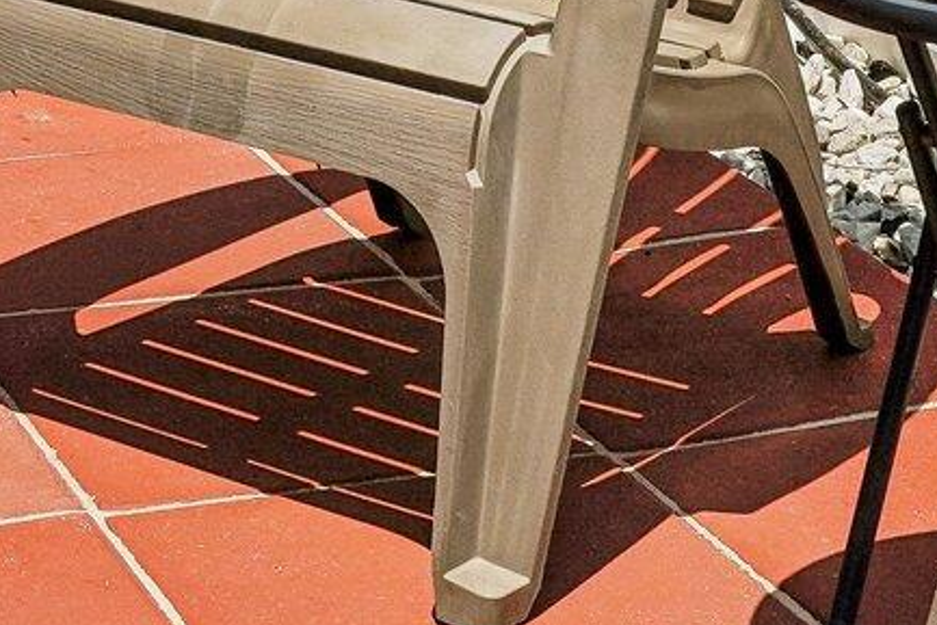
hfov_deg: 14.9
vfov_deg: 9.4
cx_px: 307
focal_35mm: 137
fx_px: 3567
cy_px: -648
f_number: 11
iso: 400
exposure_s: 1/1600
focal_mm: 29
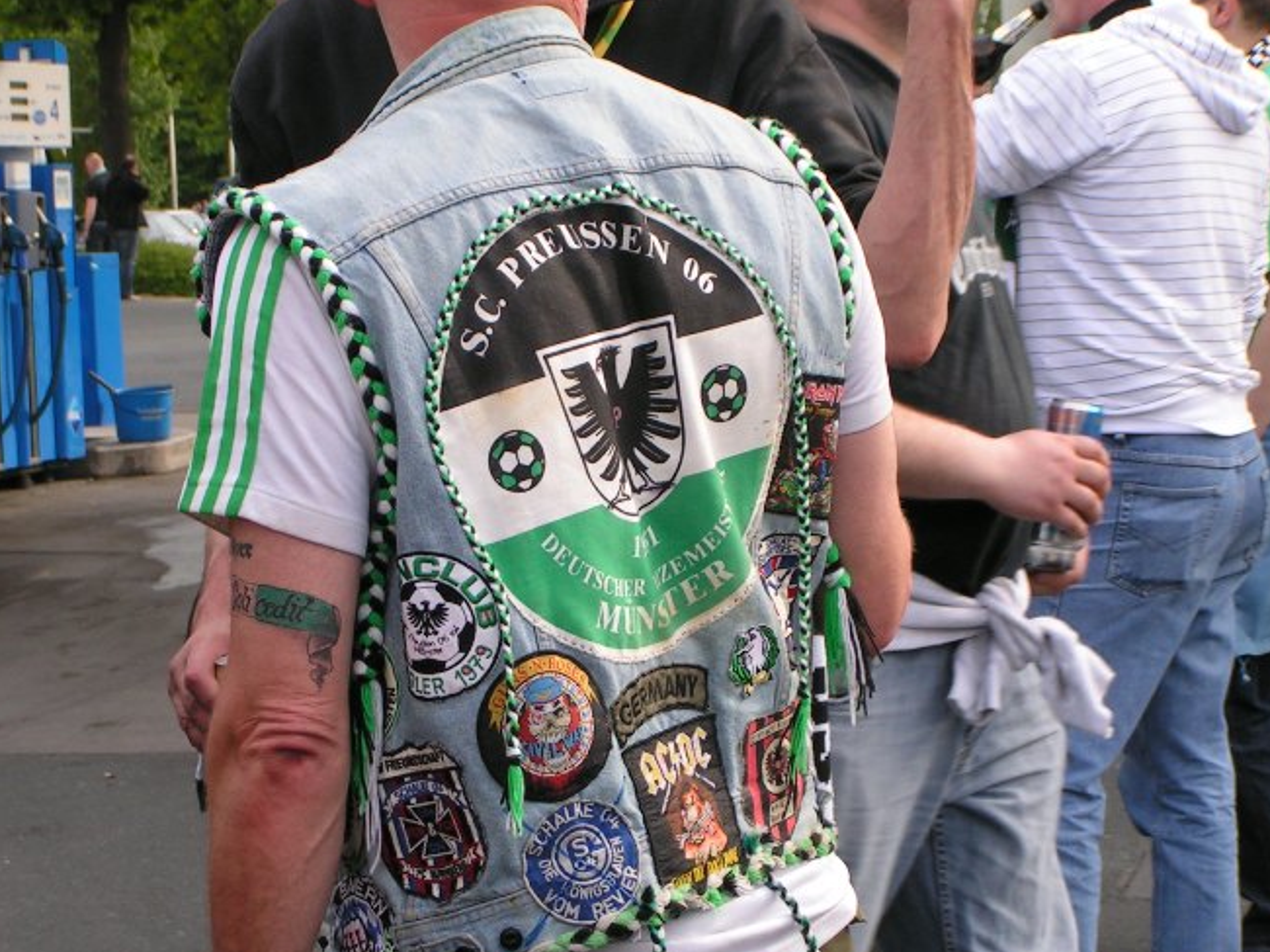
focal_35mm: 101
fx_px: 3704
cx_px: 526
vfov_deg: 14.6
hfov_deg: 19.4
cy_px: 504
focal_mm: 12.6
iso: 50
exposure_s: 1/200
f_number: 4.5
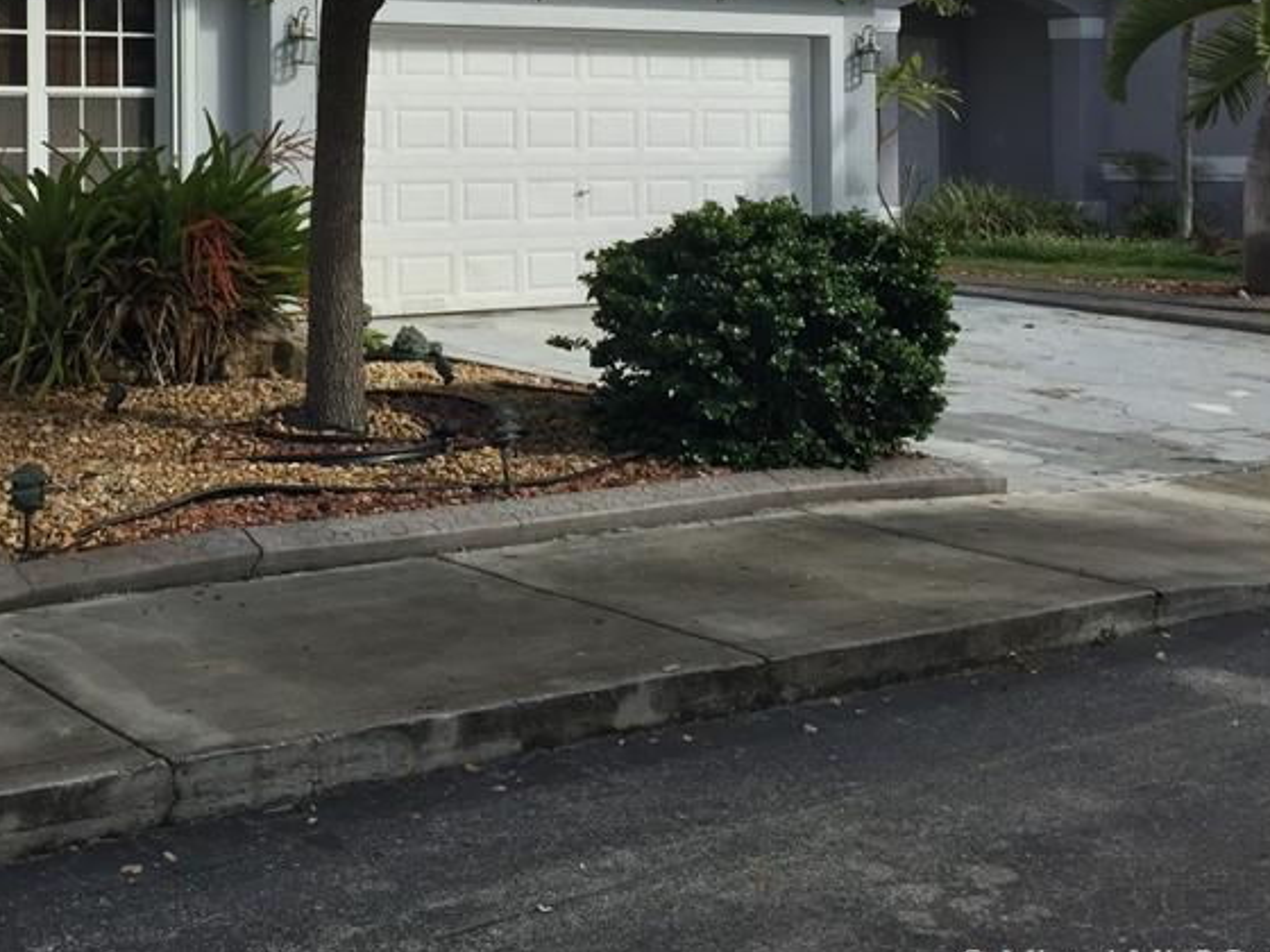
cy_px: 129
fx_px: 1944
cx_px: 281
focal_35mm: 53
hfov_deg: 35.2
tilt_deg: -0.9
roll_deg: -1.2
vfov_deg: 26.7
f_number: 2.2
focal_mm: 4.15
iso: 32
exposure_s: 1/1799
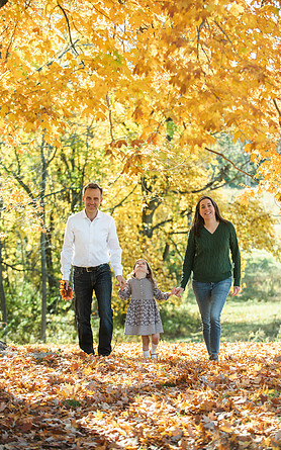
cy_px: 226
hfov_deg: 13.3
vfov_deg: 21.2
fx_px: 1201
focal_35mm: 98
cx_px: 146
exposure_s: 1/1000
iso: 500
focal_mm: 95
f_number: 4
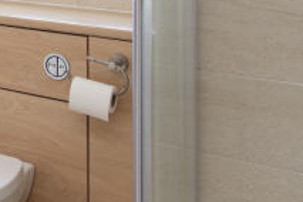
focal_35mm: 72
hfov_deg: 21.7
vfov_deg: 17.4
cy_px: -83
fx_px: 606
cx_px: -189
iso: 250
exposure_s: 1/15
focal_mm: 10
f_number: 8
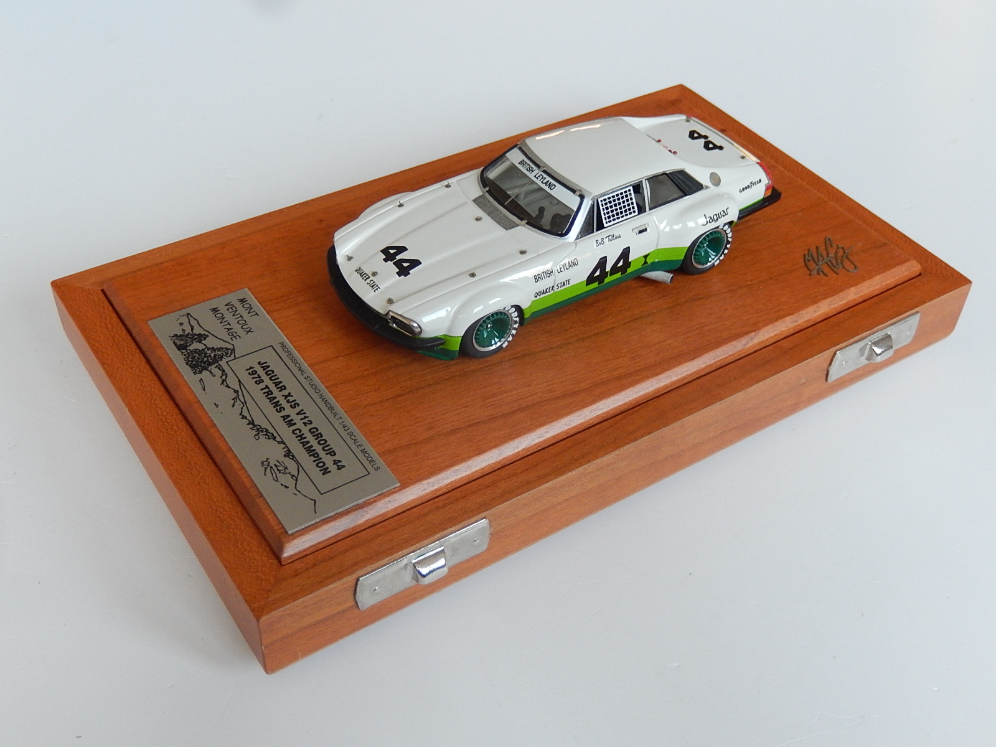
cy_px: 374
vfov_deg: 35.1
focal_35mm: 41
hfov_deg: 45.8
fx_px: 1180
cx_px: 498
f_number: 4.2
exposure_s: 1/25
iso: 400
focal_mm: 7.3
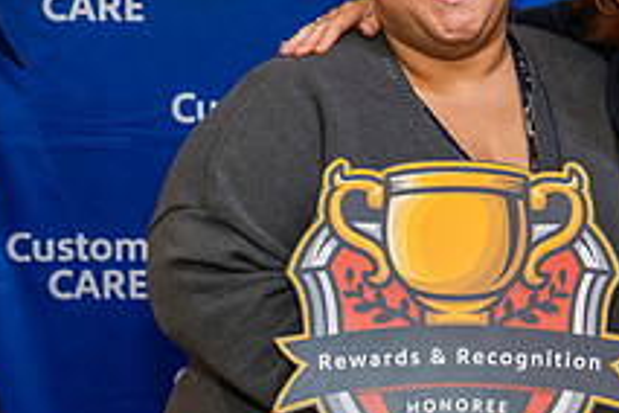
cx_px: 578
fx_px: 1771
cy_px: 135
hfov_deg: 19.4
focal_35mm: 103
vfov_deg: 13.3
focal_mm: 37
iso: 1250
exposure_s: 1/160
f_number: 4
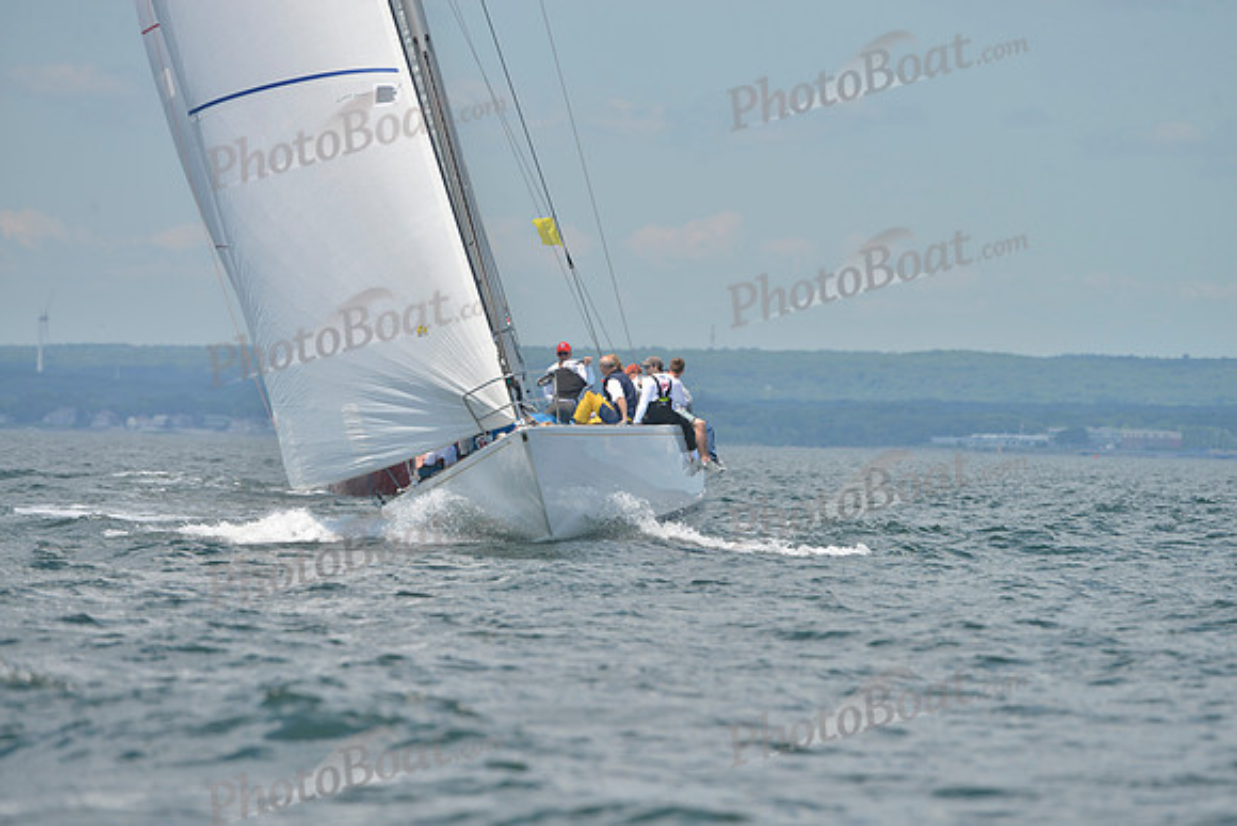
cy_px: 413
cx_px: 618
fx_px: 13747
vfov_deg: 3.4
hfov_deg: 5.2
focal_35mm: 400
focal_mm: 400
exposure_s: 1/1000
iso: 280
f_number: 8
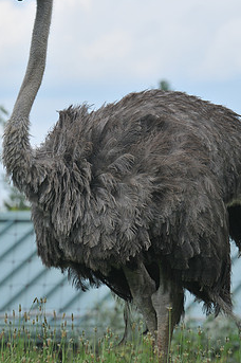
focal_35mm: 433
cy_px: 143
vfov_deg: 4.8
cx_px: 103
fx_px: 4357
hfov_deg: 3.2
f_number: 9
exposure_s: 1/320
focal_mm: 220
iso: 200
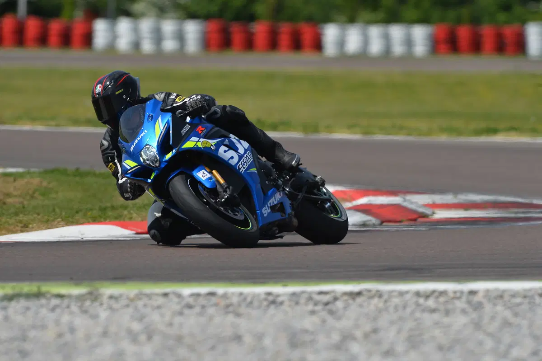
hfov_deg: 3.4
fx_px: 9029
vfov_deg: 2.3
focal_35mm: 600
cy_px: 180
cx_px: 271
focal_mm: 600
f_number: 10
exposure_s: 1/800
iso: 160
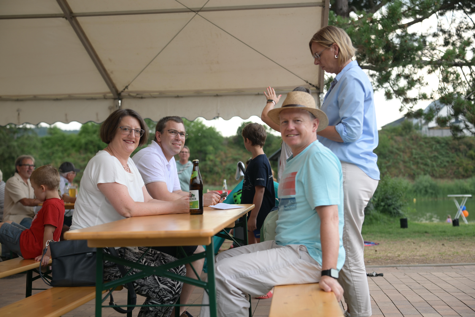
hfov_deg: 41.9
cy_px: 158
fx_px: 620
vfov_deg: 28.6
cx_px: 238
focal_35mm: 47
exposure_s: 1/125
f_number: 2.8
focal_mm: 47
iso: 160
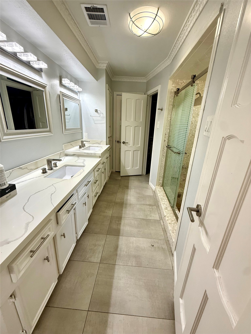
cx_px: 126
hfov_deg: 85.7
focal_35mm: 14
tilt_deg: -17.7
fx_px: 135
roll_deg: -2.8
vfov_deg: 102.1
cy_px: 167
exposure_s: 1/120
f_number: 2.2
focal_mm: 2.22
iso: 160
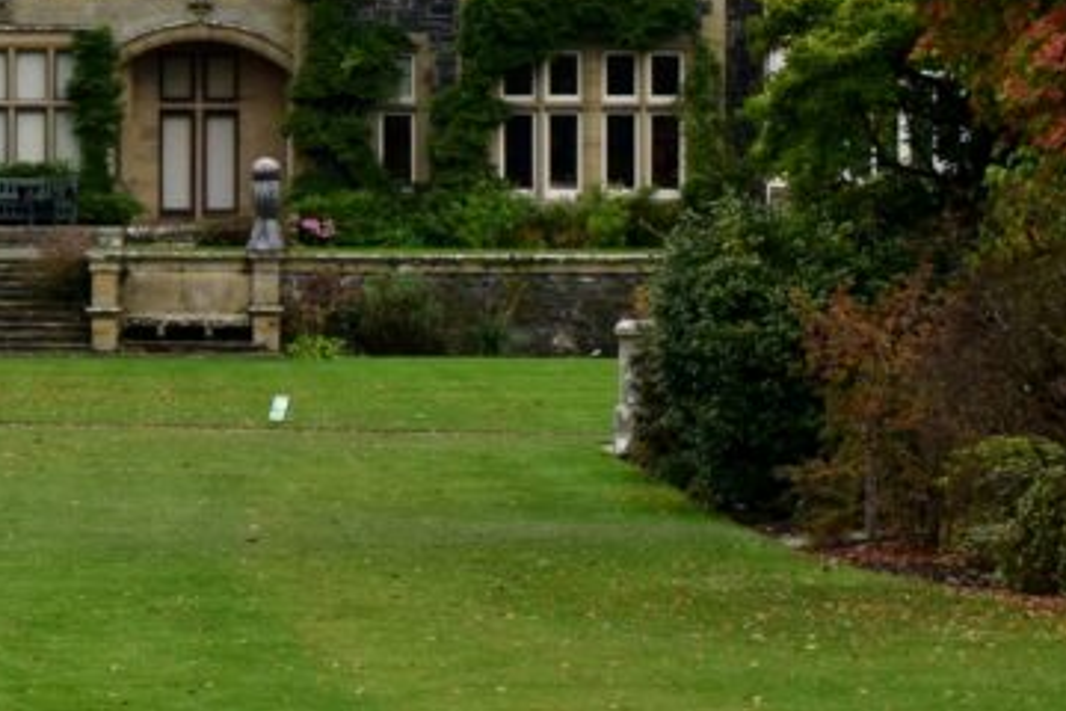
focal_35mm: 210
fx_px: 6218
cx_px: -110
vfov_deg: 6.5
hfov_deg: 9.7
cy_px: -139
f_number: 9
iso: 400
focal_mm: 35
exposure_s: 1/160
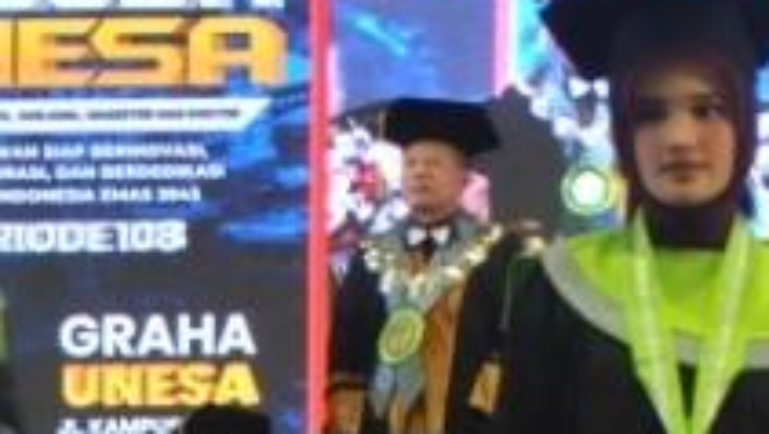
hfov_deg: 10.8
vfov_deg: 6.3
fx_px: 3905
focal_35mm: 191
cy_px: 461
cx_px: 1148
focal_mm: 27
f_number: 6.3
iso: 1250
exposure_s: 1/50
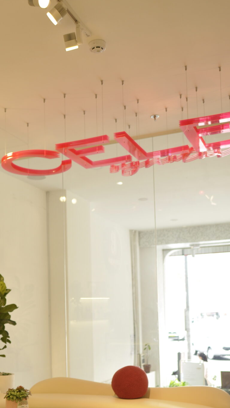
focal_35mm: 44
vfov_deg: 45.4
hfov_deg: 26.7
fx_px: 477
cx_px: 57
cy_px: 284
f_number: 2
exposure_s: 1/160
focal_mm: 20
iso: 200
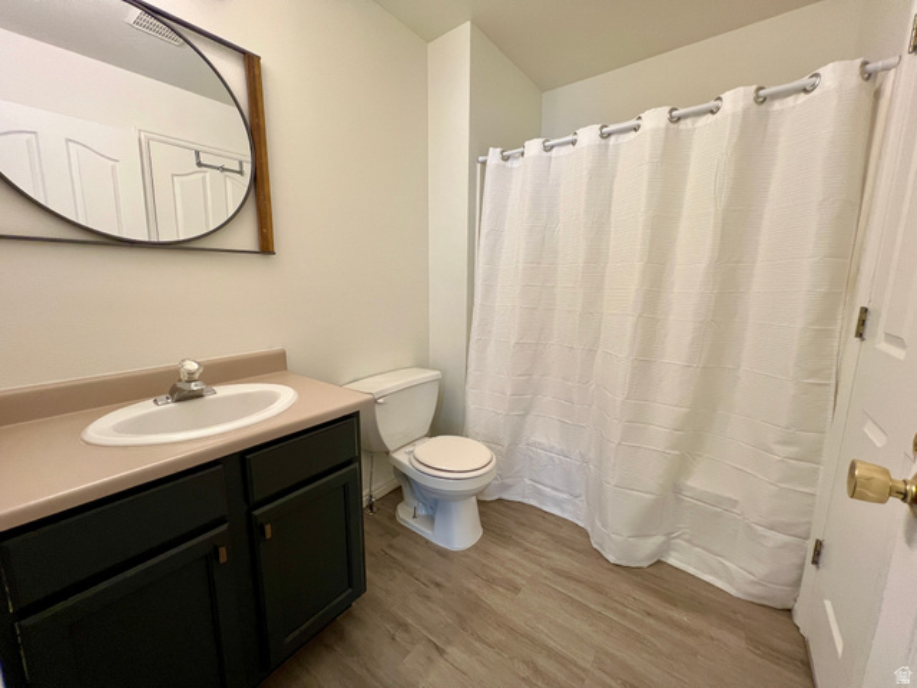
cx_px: 458
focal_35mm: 13
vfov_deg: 89.9
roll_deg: -0.8
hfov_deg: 106.2
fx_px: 344
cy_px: 344
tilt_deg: -10.4
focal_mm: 1.57
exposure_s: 1/120
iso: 160
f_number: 1.8
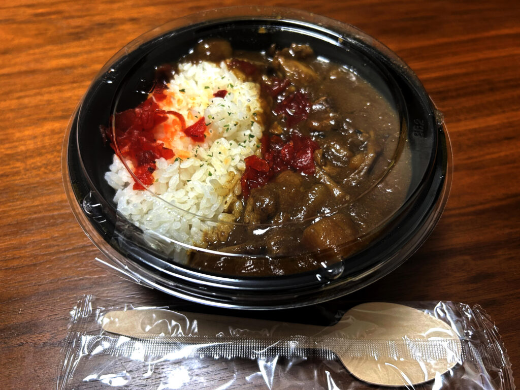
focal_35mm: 26
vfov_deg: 53.1
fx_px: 391
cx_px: 260
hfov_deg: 67.3
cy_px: 195
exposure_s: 1/60
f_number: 1.5
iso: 160
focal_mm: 5.7
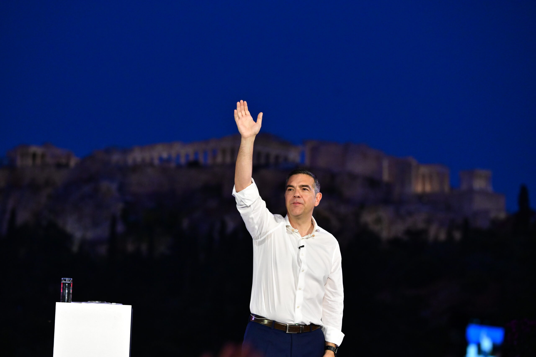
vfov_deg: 11.0
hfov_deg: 16.4
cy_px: 178
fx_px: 1861
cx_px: 268
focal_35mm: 125
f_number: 4
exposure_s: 1/640
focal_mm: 125
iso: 5000
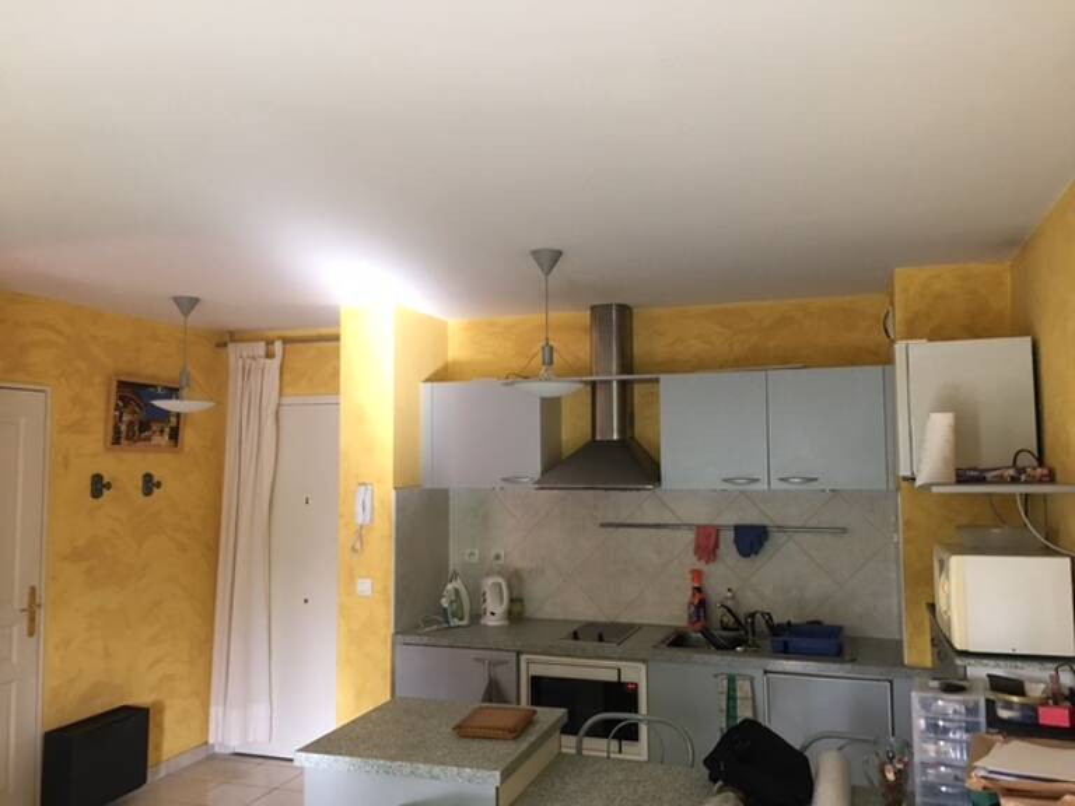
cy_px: 403
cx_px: 538
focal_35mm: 29
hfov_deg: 61.7
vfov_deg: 48.2
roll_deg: +0.8
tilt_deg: +5.0
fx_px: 901
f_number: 2.2
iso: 125
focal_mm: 4.15
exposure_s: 1/33
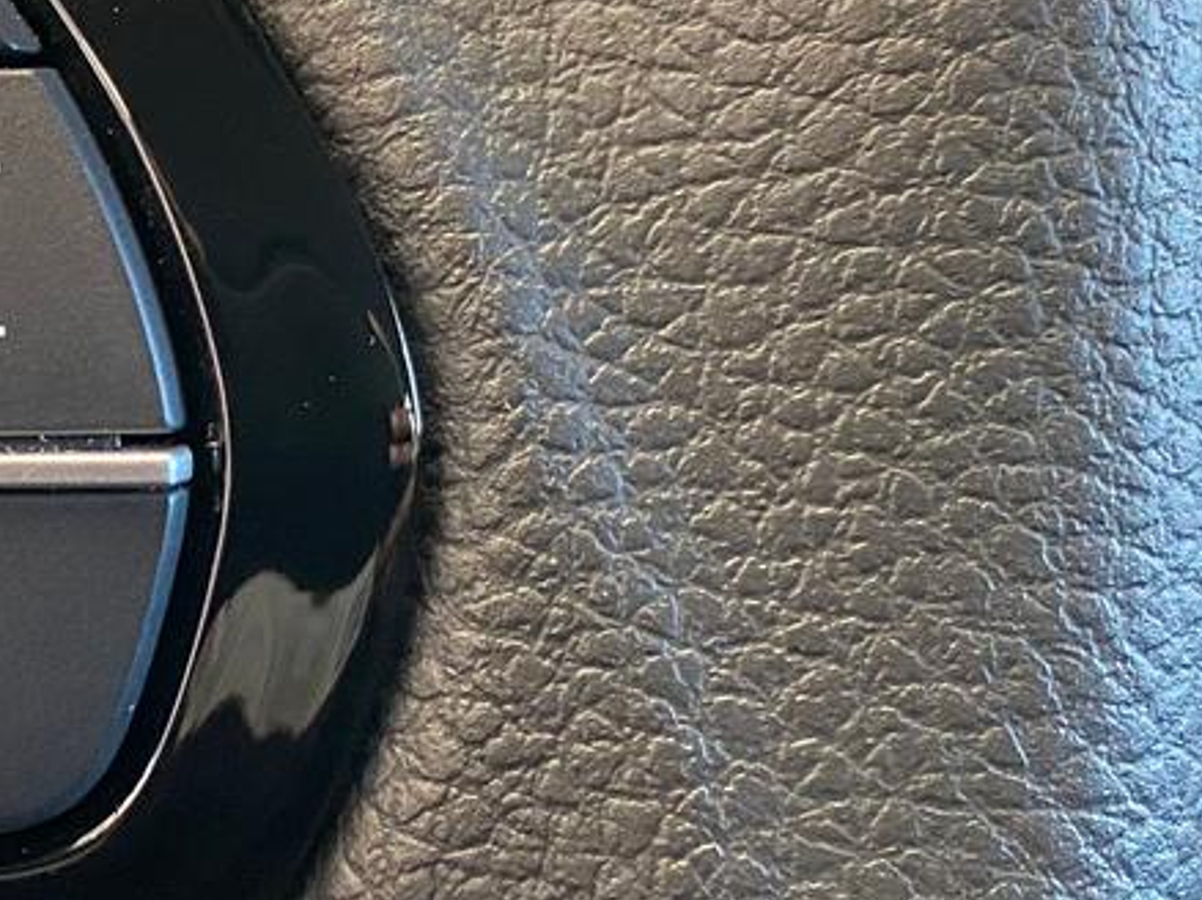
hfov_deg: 23.6
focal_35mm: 76
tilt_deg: -22.0
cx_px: -220
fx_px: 2638
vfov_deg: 19.2
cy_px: 200
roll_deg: -3.8
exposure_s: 1/40
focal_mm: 4.25
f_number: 1.8
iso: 500
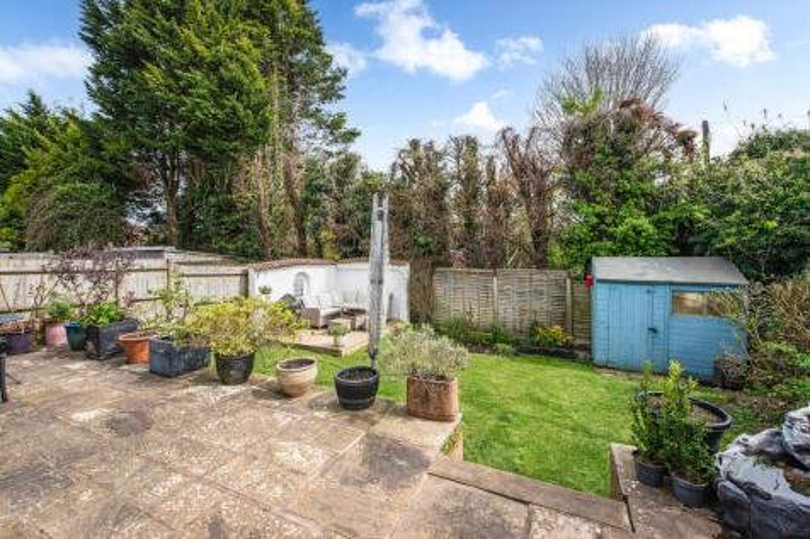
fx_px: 315
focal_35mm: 14
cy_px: 270
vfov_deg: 81.2
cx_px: 405
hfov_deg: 104.3
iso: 320
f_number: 9
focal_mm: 14
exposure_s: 1/800
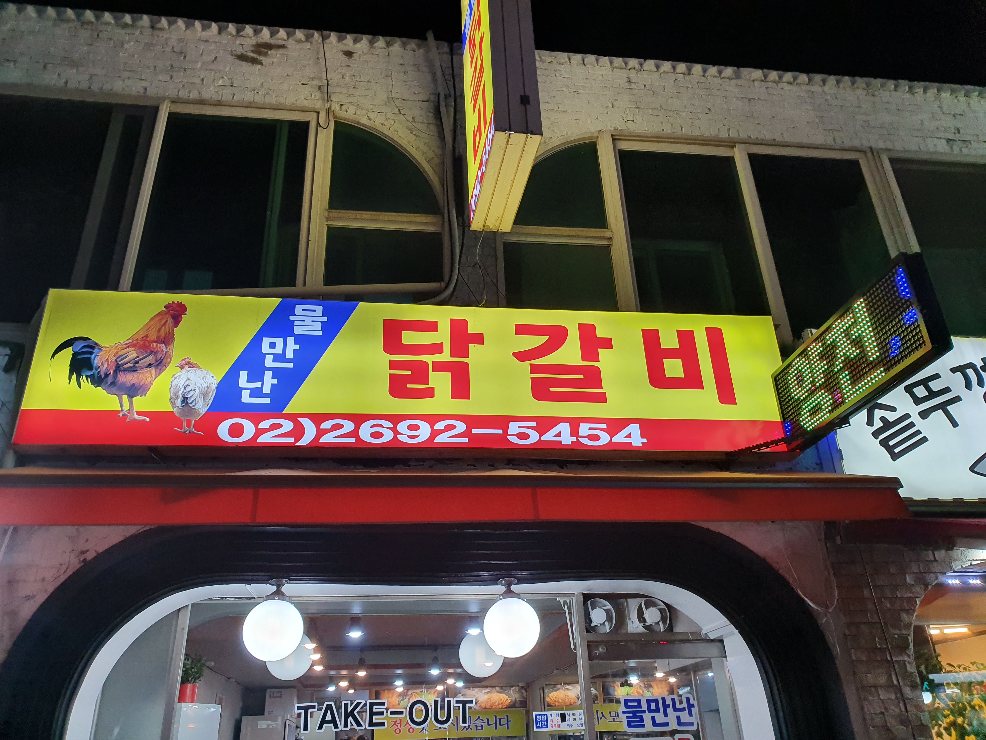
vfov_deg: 53.1
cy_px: 370
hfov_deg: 67.3
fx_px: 741
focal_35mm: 26
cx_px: 493
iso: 125
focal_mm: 4.32
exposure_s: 1/120
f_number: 2.4
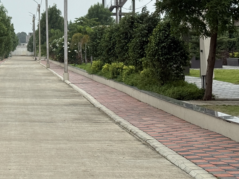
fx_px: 746
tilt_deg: +1.0
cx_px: 2
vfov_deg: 13.6
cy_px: 37
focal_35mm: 108
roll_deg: +0.2
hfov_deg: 17.8
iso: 80
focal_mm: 6.76
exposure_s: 1/4329
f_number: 1.78
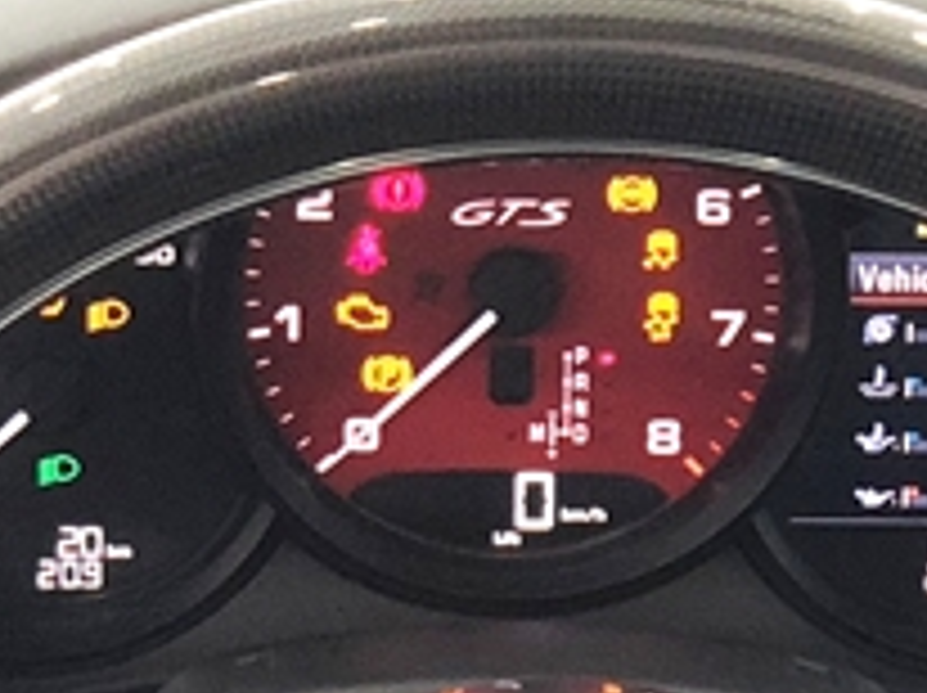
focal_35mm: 253
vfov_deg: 5.8
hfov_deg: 7.8
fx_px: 6767
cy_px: 936
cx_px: 792
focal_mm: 6
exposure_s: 1/11
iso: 160
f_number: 2.4
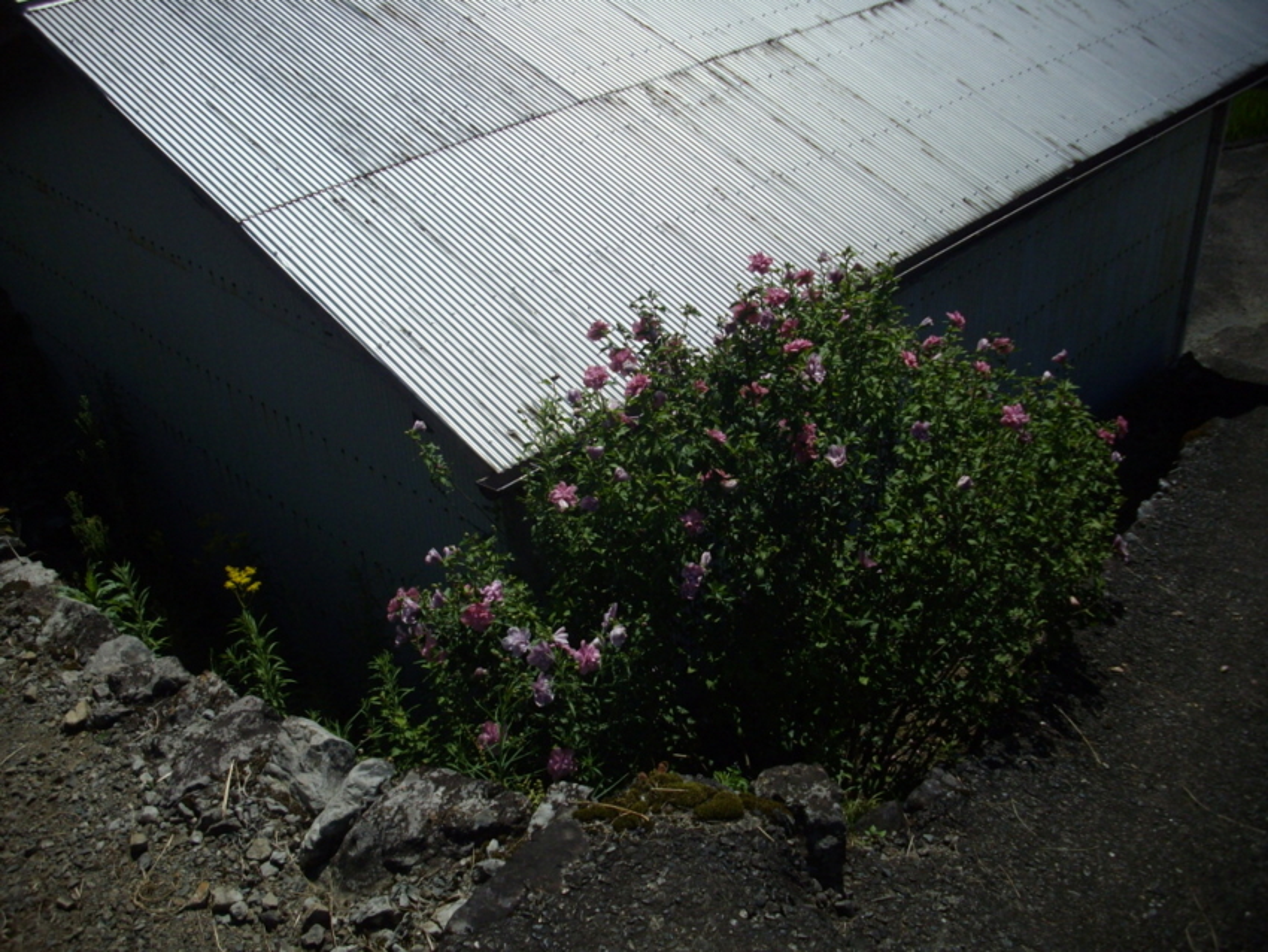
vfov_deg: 38.7
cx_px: 634
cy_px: 476
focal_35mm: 37
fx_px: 1356
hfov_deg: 50.1
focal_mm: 6.2
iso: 80
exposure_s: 1/640
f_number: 5.6
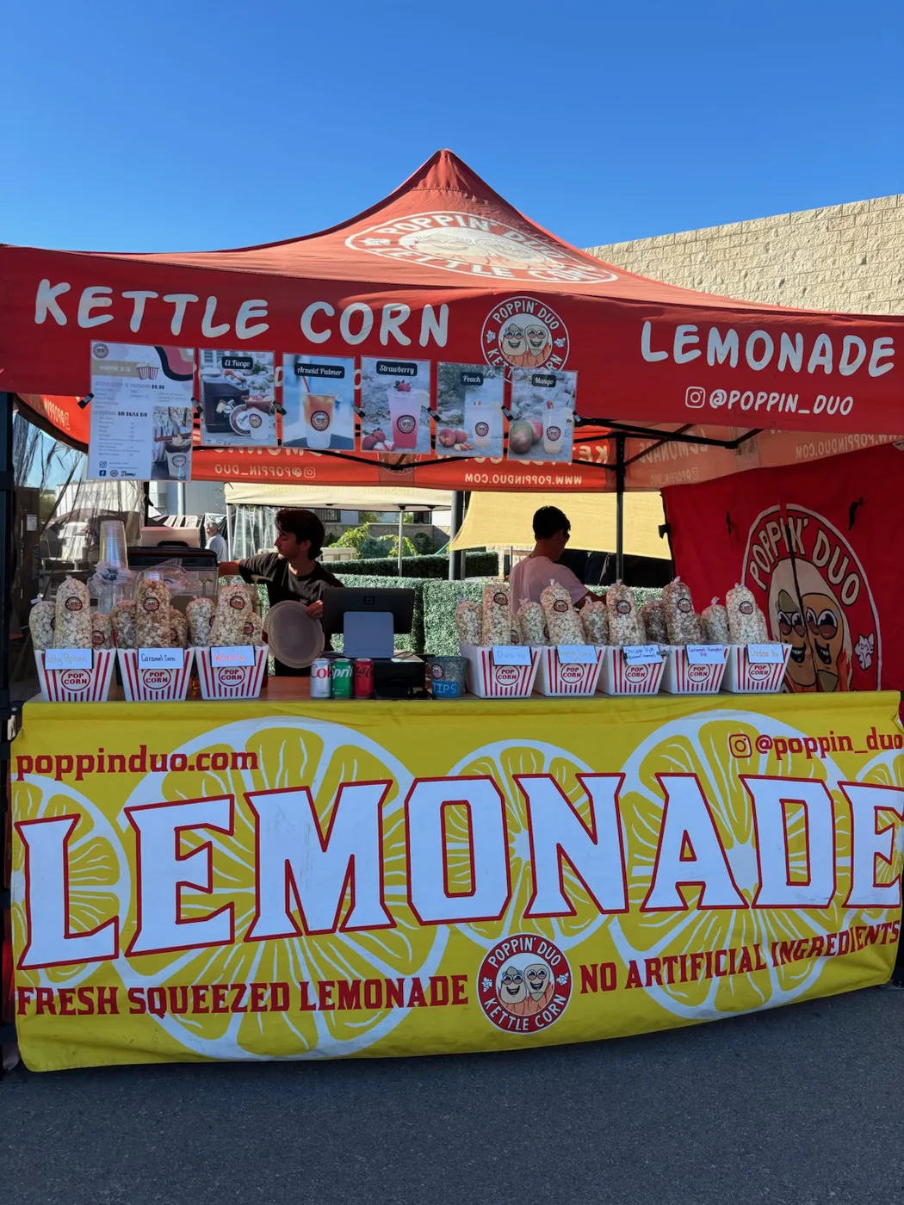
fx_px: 905
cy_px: 602
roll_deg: -1.8
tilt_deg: -4.9
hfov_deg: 53.1
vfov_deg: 67.3
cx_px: 452
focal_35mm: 26
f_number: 1.6
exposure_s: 1/1399
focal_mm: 5.96
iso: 50
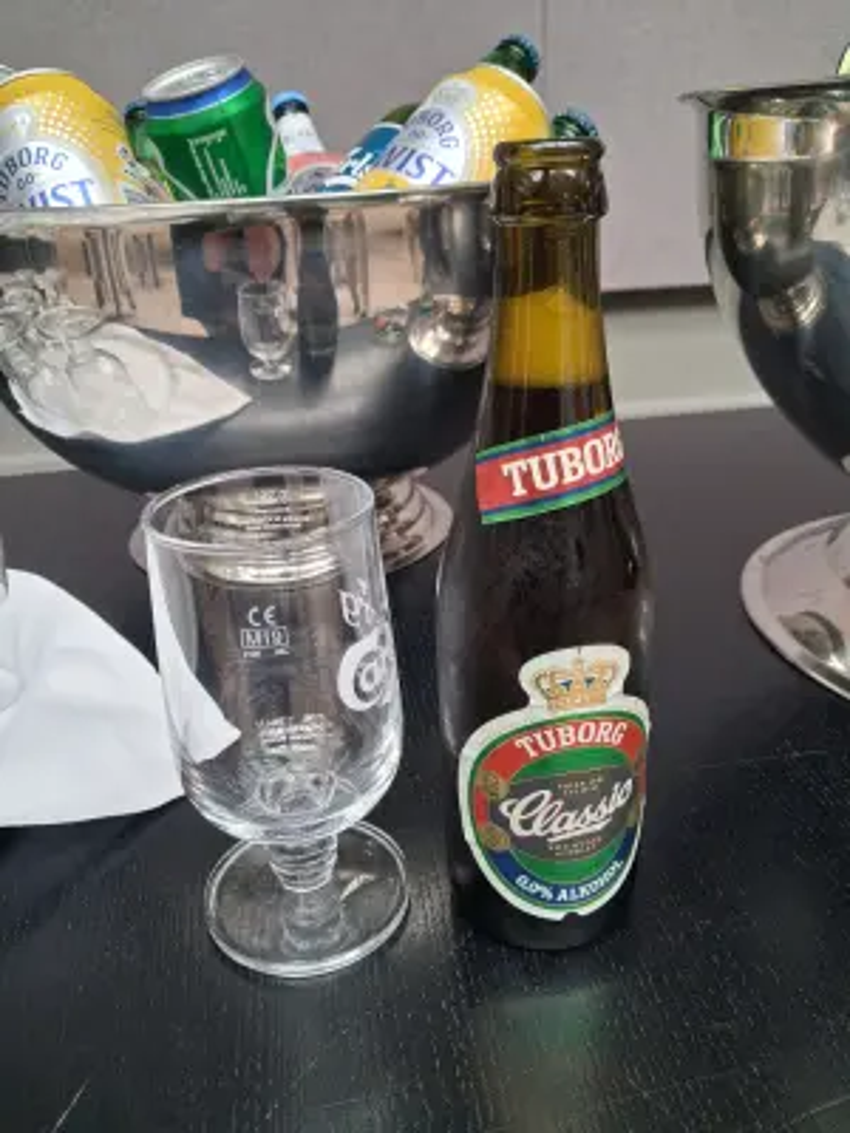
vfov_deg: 65.3
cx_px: 425
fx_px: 884
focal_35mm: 27
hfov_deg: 51.4
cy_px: 566
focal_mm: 4
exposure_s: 1/100
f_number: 1.8
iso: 160
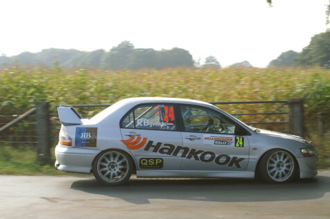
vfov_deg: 16.1
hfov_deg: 24.0
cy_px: 134
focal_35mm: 85
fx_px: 775
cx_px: 186
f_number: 13
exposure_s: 1/200
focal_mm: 45
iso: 400
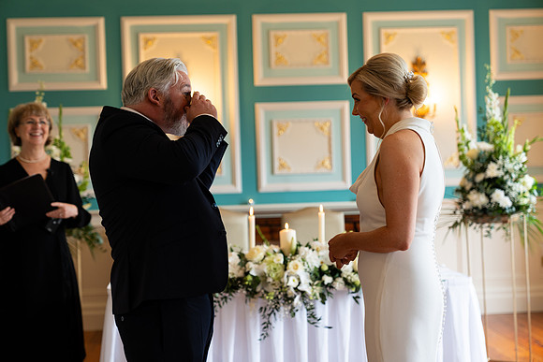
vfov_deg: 22.6
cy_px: 181
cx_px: 272
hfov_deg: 33.4
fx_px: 905
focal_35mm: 60
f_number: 2.8
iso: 640
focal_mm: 60
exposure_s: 1/160
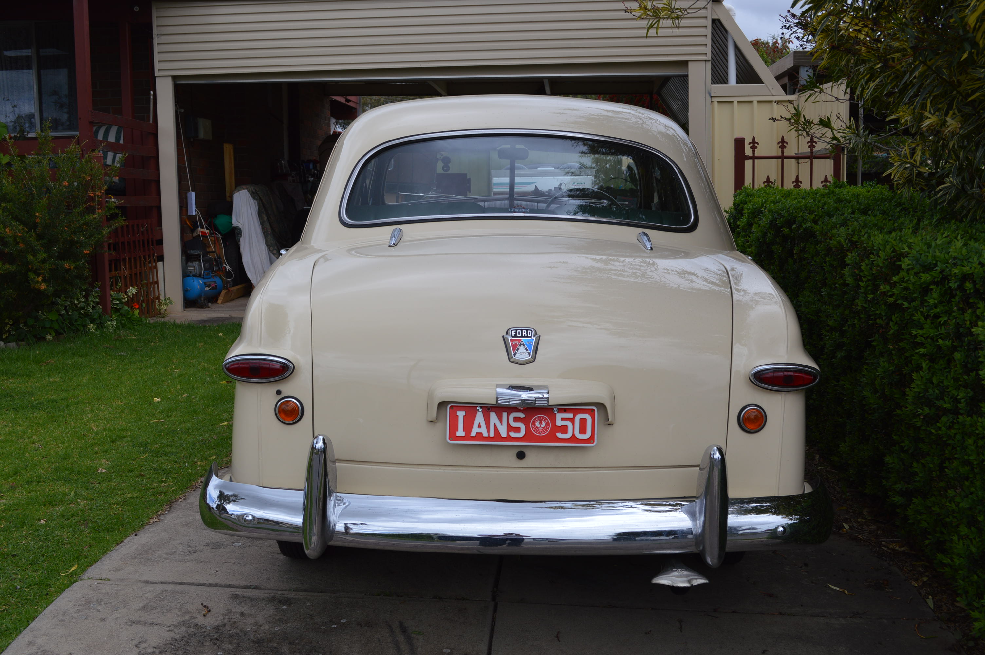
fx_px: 1066
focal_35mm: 39
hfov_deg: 49.6
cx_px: 492
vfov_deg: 34.1
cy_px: 328
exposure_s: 1/320
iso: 100
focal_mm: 26
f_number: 9
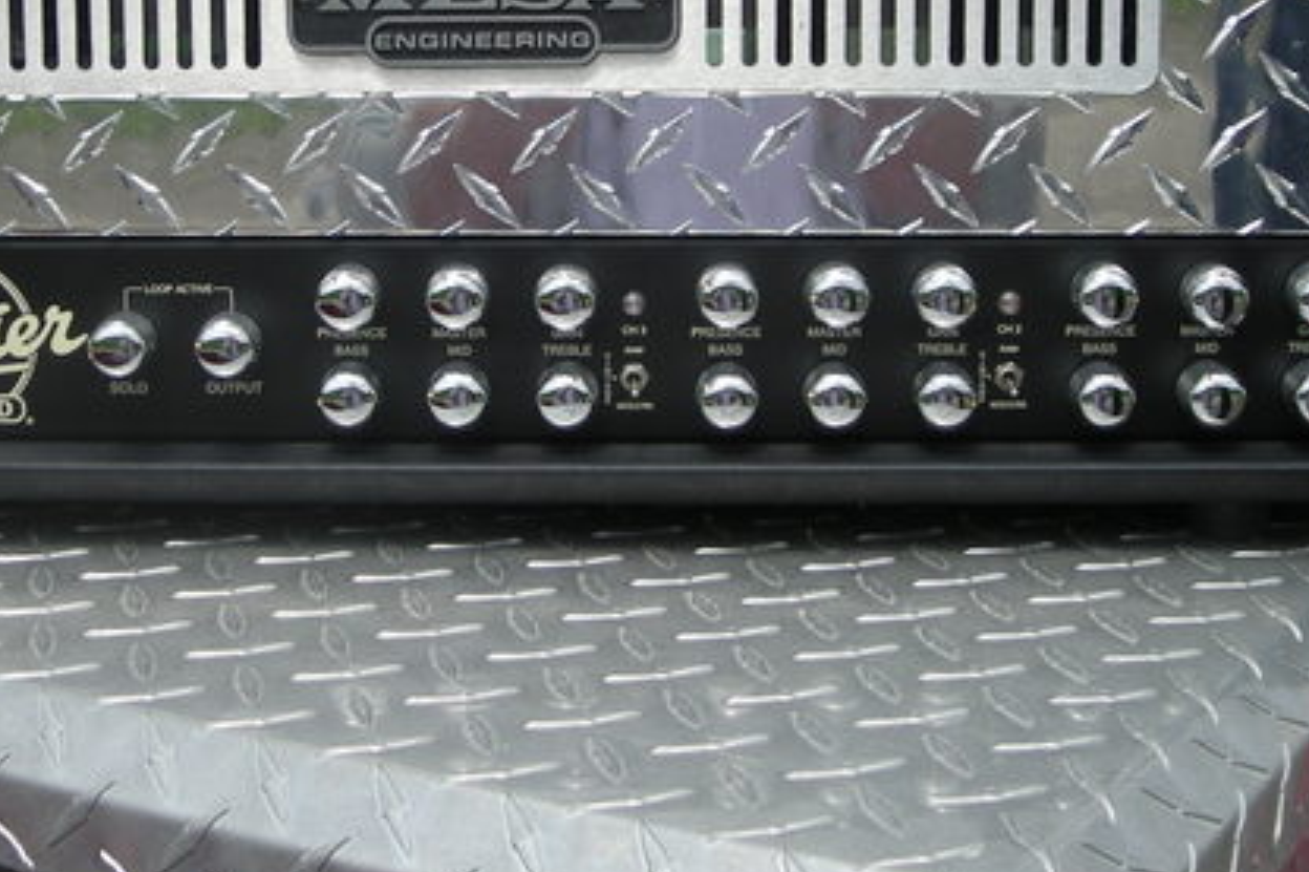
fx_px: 2544
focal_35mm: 70
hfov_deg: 28.8
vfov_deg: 19.2
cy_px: 126
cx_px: 541
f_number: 5.7
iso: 50
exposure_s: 1/237
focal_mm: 5.7
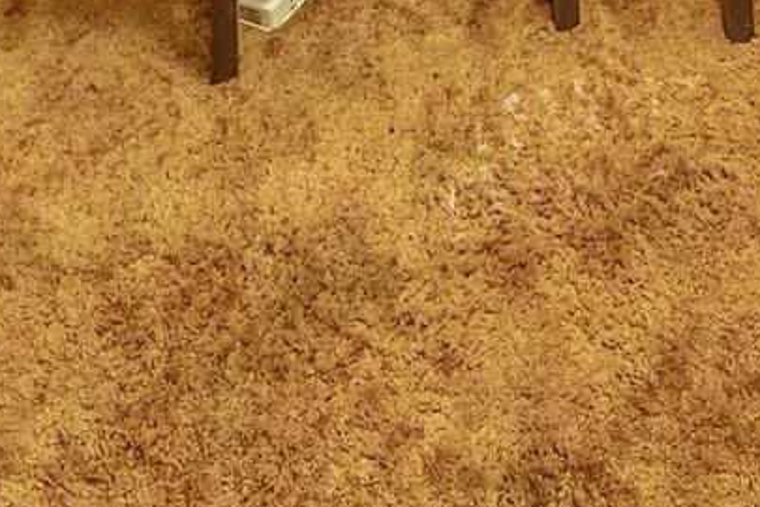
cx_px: 638
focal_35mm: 74
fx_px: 1562
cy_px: -1054
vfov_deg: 11.0
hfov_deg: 26.7
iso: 800
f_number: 8
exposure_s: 1/3
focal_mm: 12
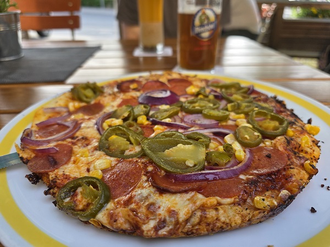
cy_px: 124
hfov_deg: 73.9
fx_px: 219
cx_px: 165
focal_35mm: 23
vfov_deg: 58.9
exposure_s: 1/359
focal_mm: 6.3
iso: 50
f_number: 1.7
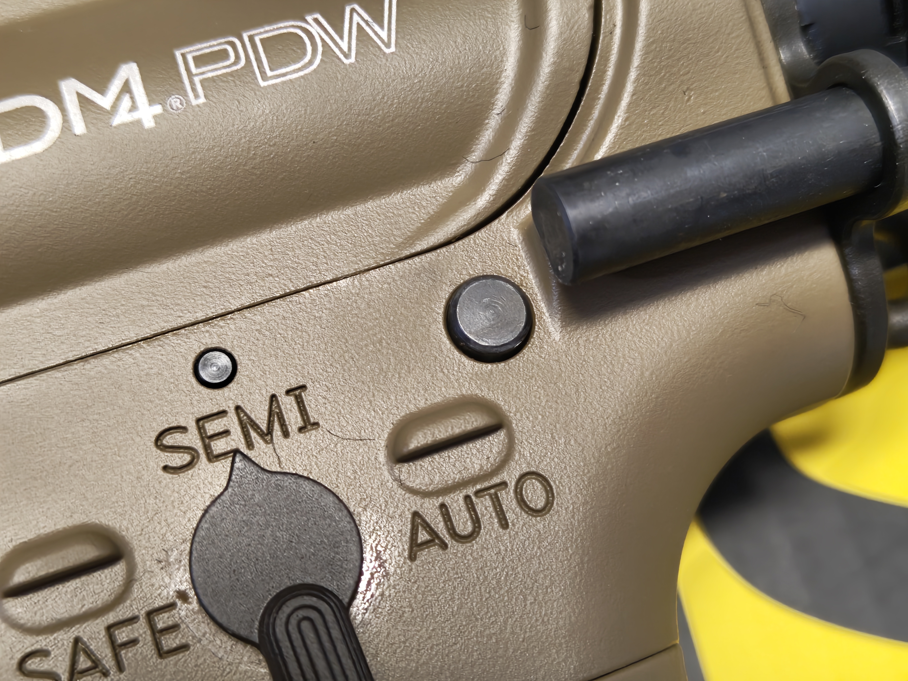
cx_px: 454
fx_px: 1207
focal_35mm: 46
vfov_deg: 31.5
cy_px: 340
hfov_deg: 41.2
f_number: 1.88
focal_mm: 5.59
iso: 269
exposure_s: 1/50
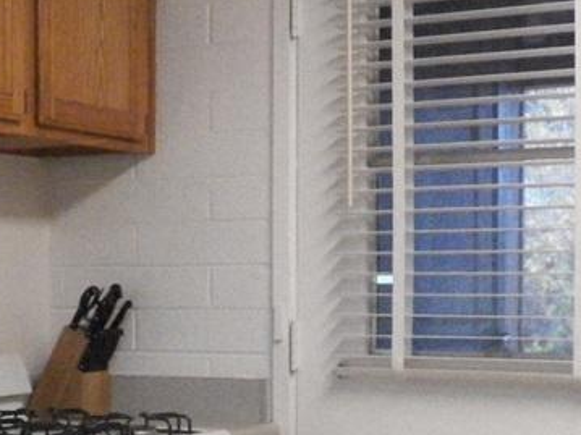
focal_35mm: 78
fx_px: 1309
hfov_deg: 25.0
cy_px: 395
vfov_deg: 18.6
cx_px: 214
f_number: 2.8
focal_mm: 4.9
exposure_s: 1/400
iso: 1600
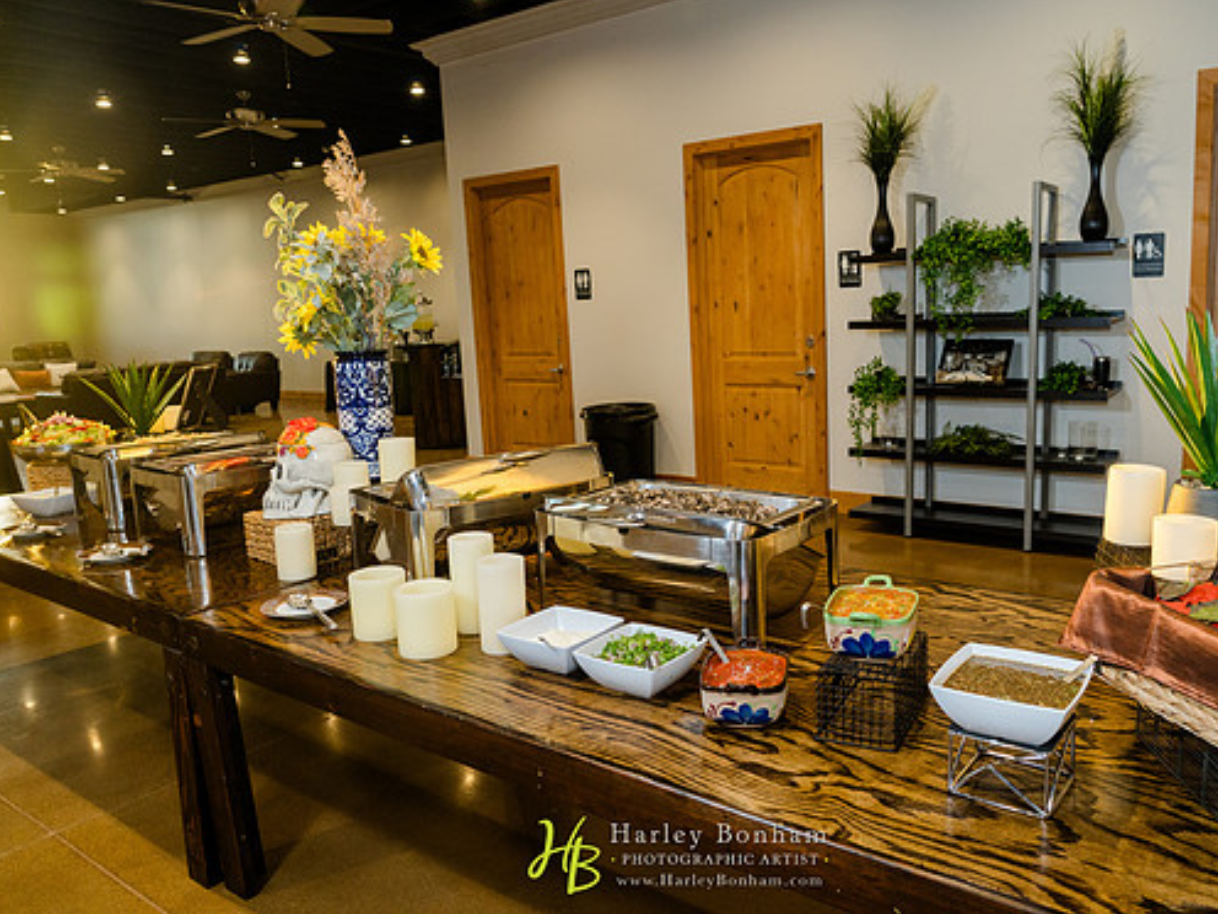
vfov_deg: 51.3
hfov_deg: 65.1
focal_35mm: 27
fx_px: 950
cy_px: 446
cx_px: 680
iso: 1600
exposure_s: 1/100
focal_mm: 24
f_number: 5.6
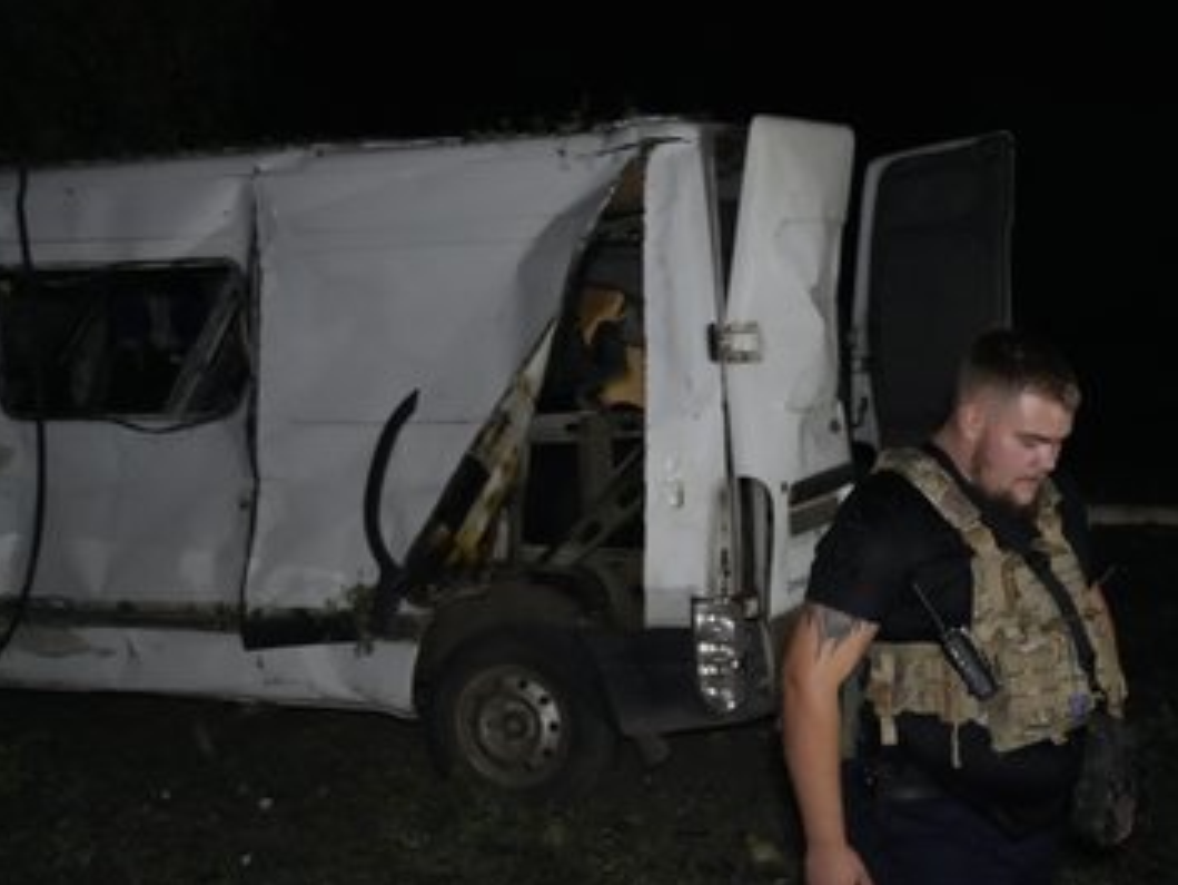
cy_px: 442
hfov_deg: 38.9
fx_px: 1668
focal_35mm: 49
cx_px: 597
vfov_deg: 29.7
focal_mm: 45
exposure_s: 1/60
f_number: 2.8
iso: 12800
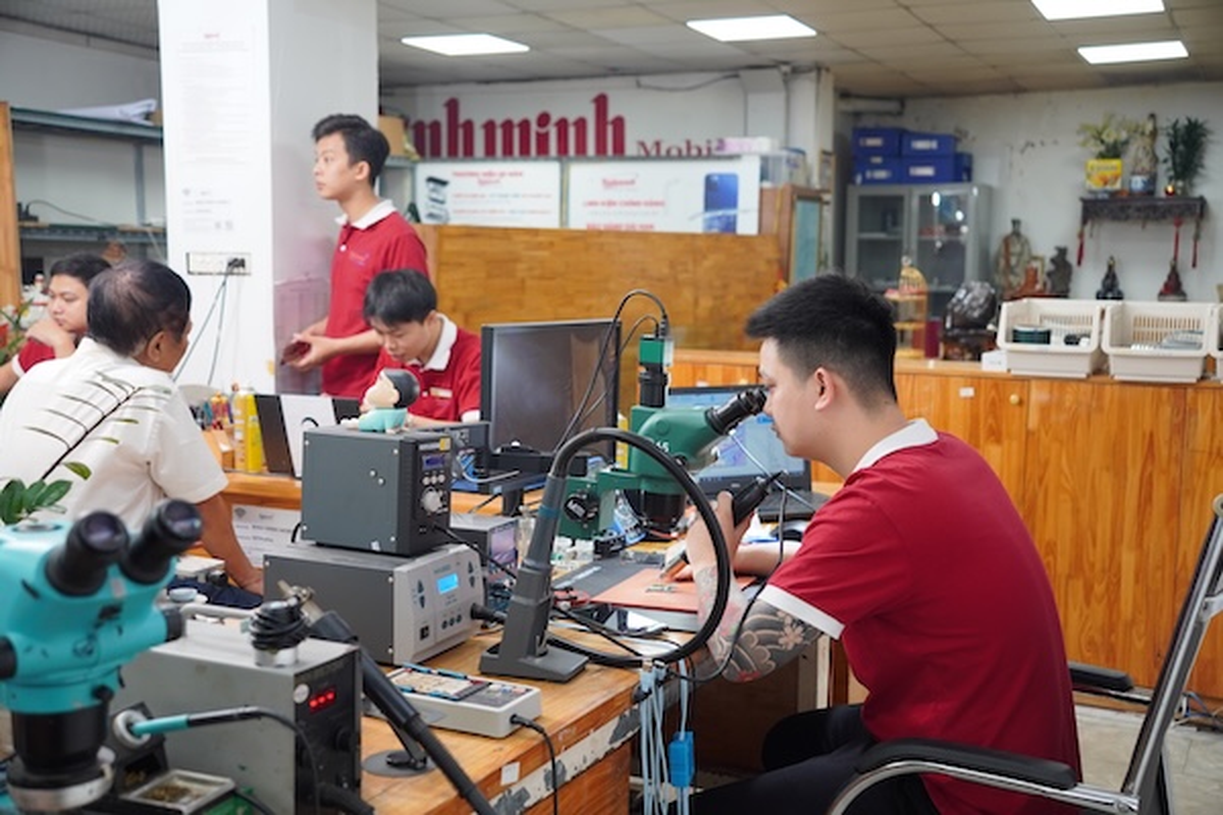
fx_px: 1396
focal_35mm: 41
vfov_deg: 32.6
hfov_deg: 47.3
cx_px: 612
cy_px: 408
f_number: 2.8
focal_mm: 27.4
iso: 250
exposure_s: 1/125
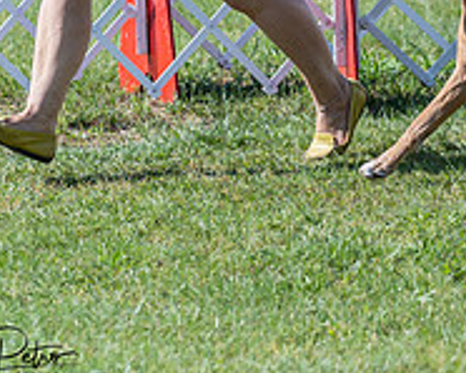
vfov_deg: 3.4
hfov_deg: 4.2
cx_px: 608
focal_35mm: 456
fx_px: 6292
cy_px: -140
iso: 100
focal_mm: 134
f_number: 4
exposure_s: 1/1000
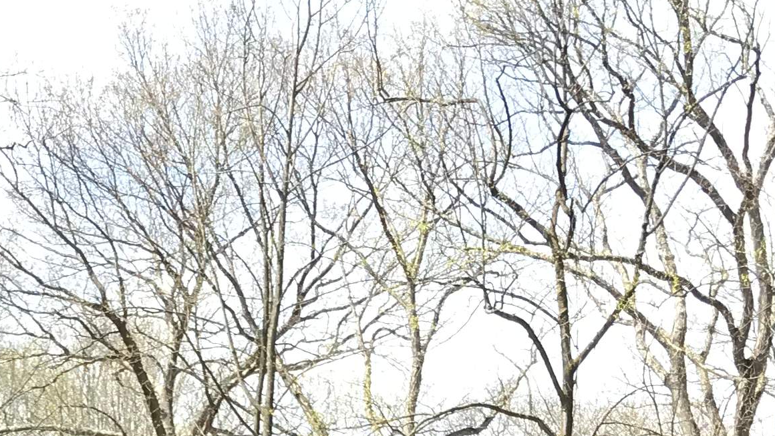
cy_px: 835
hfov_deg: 19.8
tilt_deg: -0.4
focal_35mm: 106
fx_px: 2179
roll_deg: -0.3
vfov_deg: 10.6
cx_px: 66
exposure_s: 1/736
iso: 20
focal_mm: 3.99
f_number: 1.8
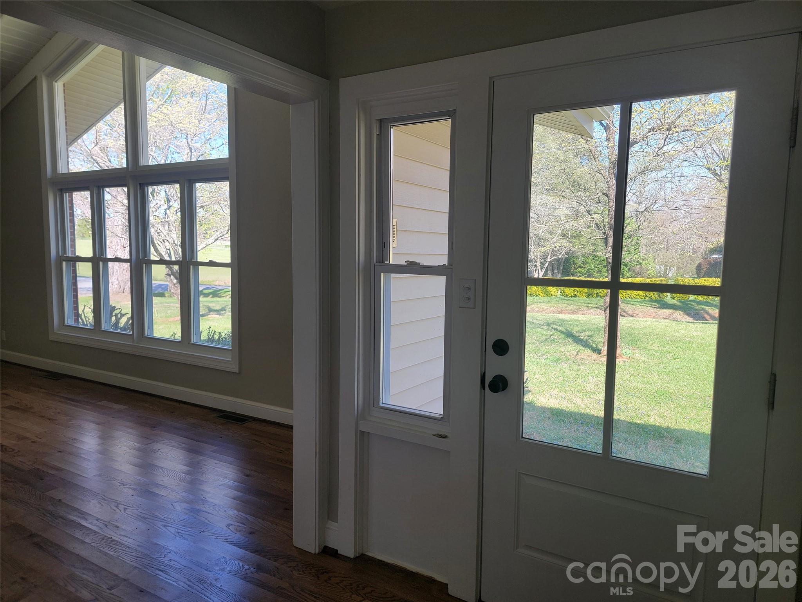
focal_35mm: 24
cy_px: 301
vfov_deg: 56.8
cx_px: 401
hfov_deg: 71.6
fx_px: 556
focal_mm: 6.7
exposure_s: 1/120
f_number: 1.8
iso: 32
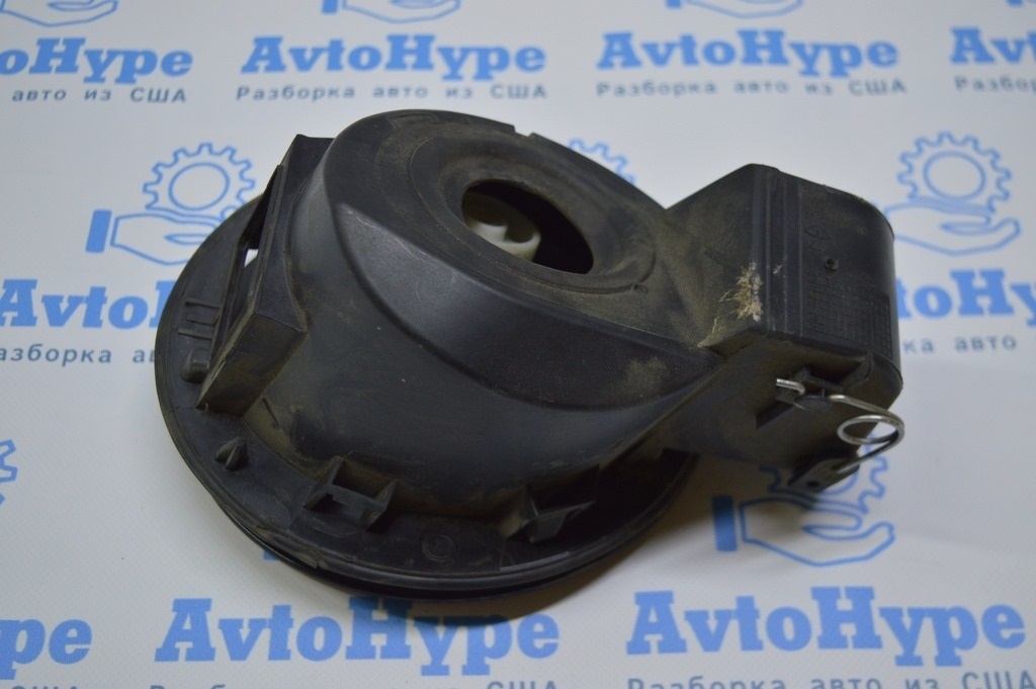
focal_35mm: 45
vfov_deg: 29.8
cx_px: 518
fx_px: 1294
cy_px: 344
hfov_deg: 43.6
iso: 400
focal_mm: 30
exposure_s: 1/100
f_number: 4.2
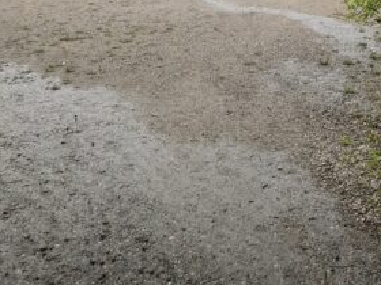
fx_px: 693
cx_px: 279
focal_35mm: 63
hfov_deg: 30.3
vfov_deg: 21.4
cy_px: -72
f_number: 1.62
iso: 50
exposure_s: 1/446
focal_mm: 6.45
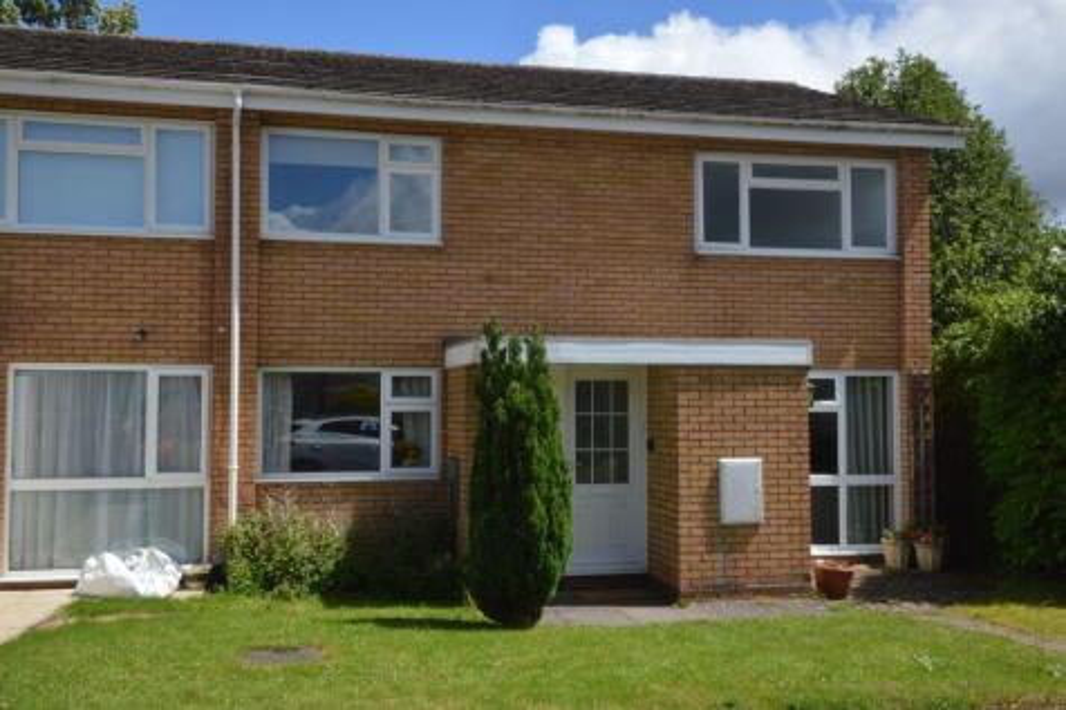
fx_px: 1066
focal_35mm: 36
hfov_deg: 53.1
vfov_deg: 36.8
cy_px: 355
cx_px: 533
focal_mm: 24
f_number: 25
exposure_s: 1/25
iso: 100
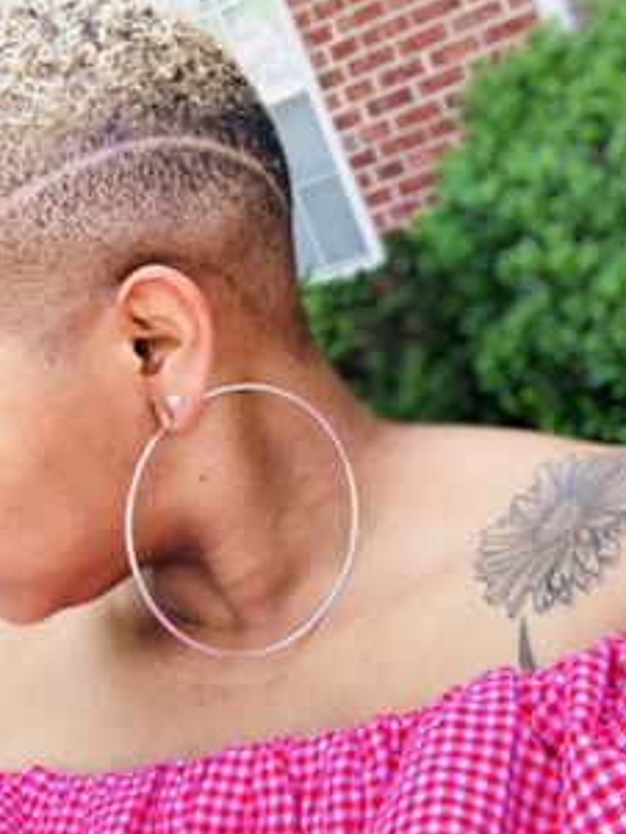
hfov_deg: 28.5
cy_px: 439
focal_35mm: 51
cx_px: 233
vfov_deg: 37.5
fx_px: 1229
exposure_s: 1/120
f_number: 2.2
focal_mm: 2.87
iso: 32
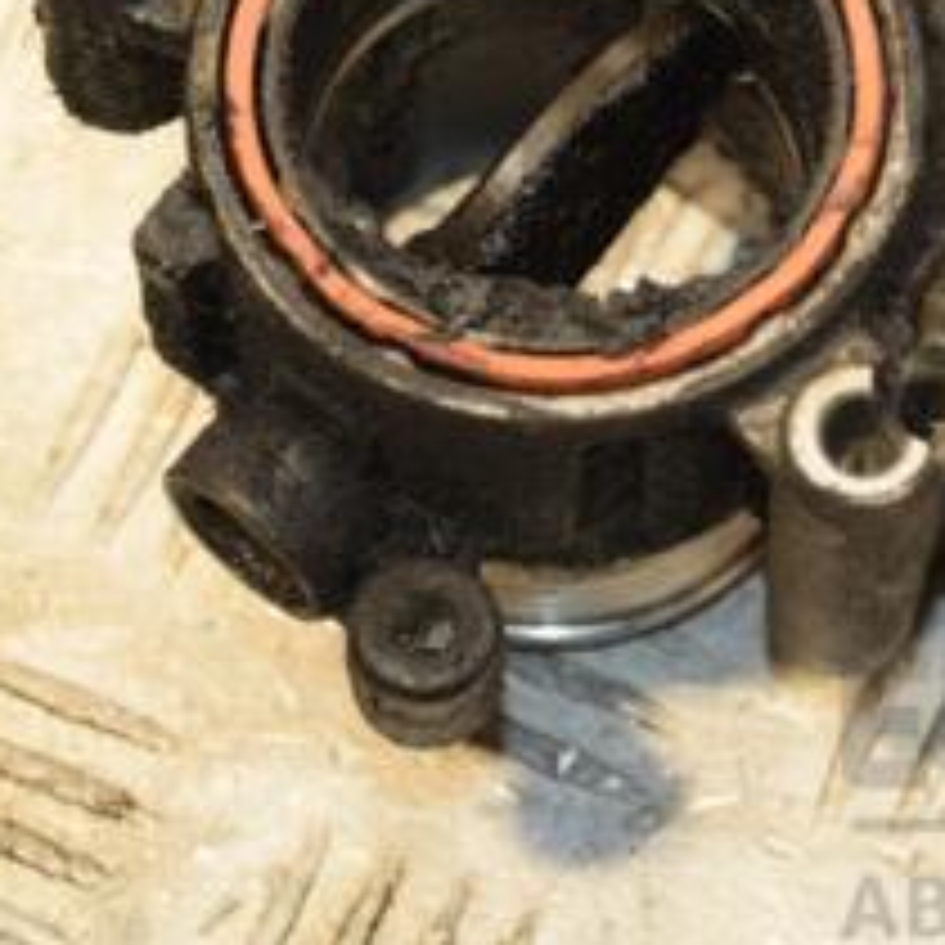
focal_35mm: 189
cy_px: 122
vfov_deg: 9.2
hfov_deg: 9.2
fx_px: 5837
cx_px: 756
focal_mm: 52
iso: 800
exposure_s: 1/200
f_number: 5.6
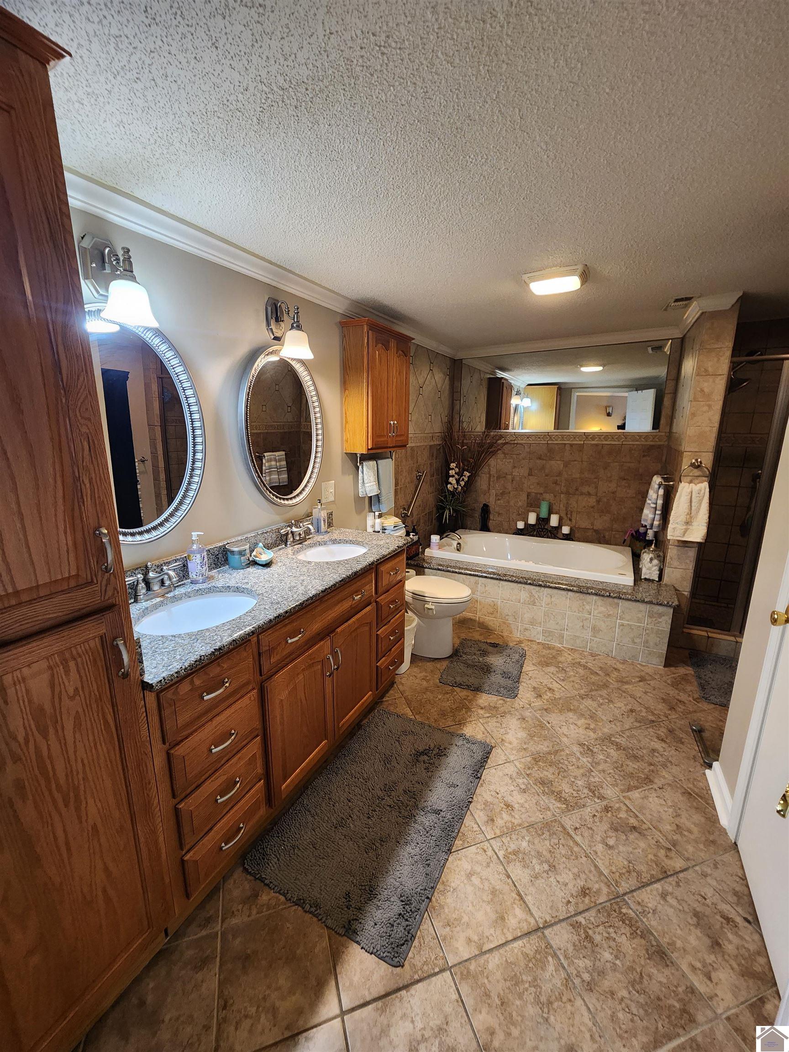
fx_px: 395
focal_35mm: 13
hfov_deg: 89.9
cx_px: 394
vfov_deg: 106.2
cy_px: 526
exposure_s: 1/30
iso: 320
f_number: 2.2
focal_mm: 2.2
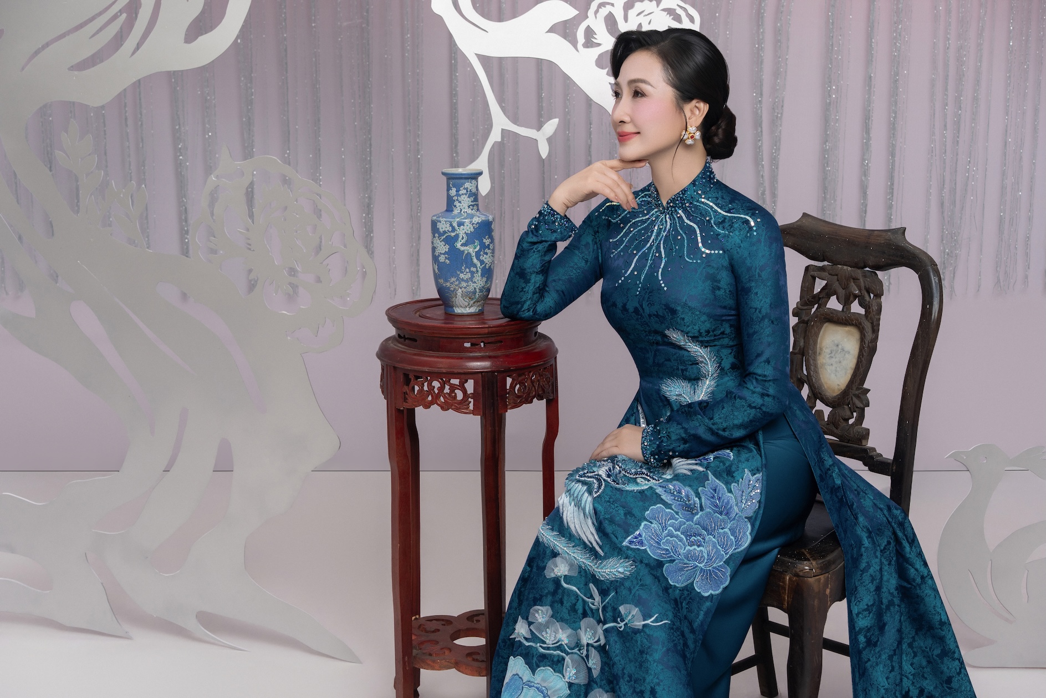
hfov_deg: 36.2
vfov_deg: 24.6
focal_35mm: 55
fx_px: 1598
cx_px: 523
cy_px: 349
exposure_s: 1/160
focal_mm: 55
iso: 320
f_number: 6.3
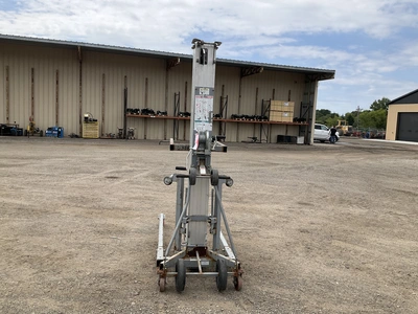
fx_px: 350
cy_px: 157
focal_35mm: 29
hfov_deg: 61.7
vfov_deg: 48.2
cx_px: 209
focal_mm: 3
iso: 25
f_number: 1.8
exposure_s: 1/1577
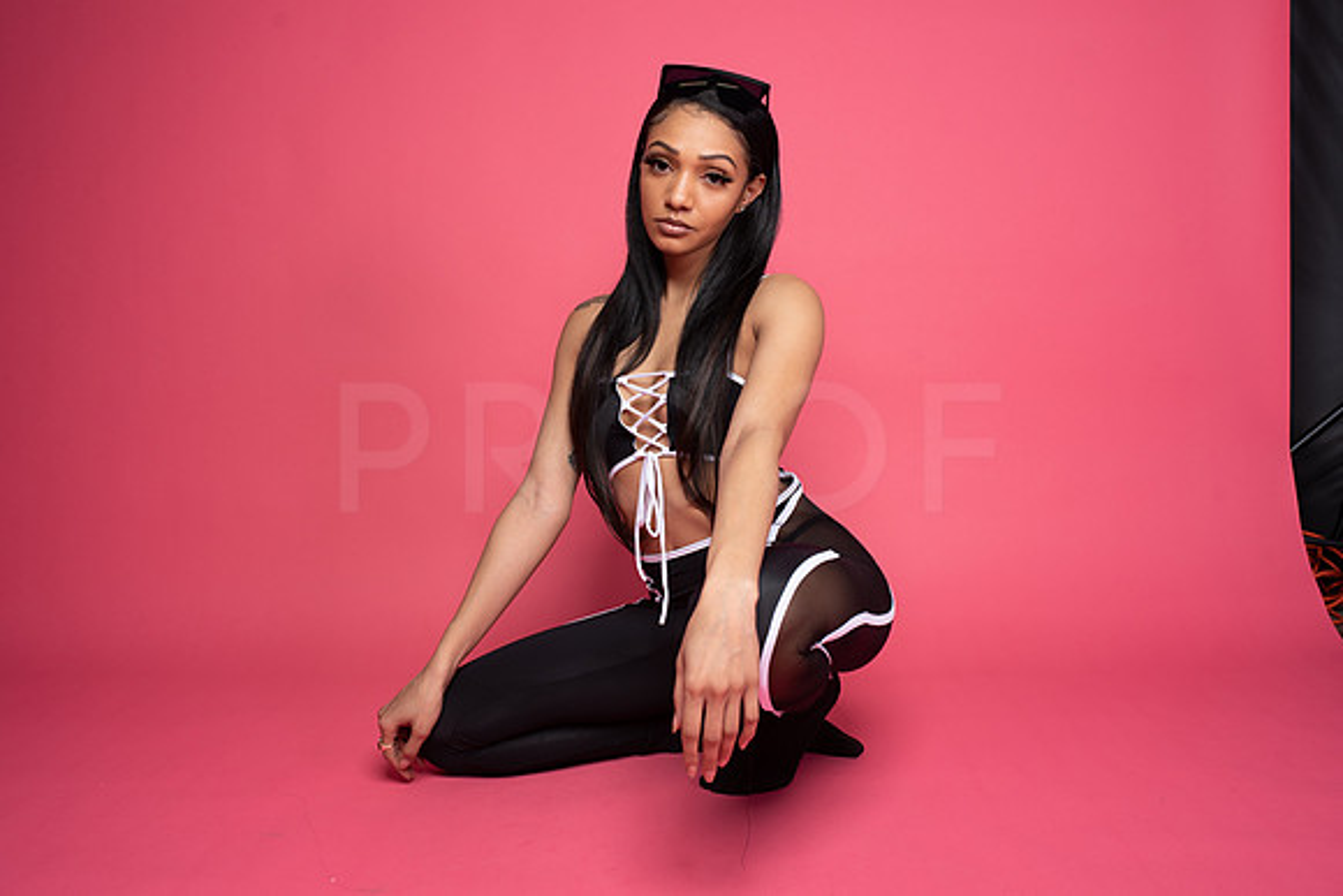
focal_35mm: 35
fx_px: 1306
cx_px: 672
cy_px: 448
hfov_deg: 54.4
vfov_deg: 37.9
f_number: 6.3
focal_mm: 35
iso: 125
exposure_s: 1/200
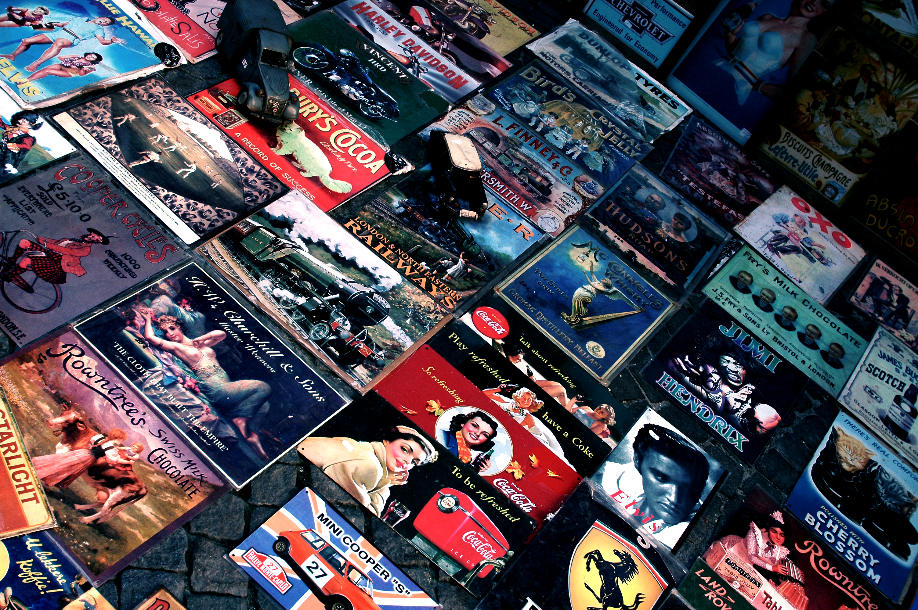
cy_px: 305
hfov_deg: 43.6
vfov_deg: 29.8
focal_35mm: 45
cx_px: 459
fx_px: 1146
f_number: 6.3
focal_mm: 30
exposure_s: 1/100
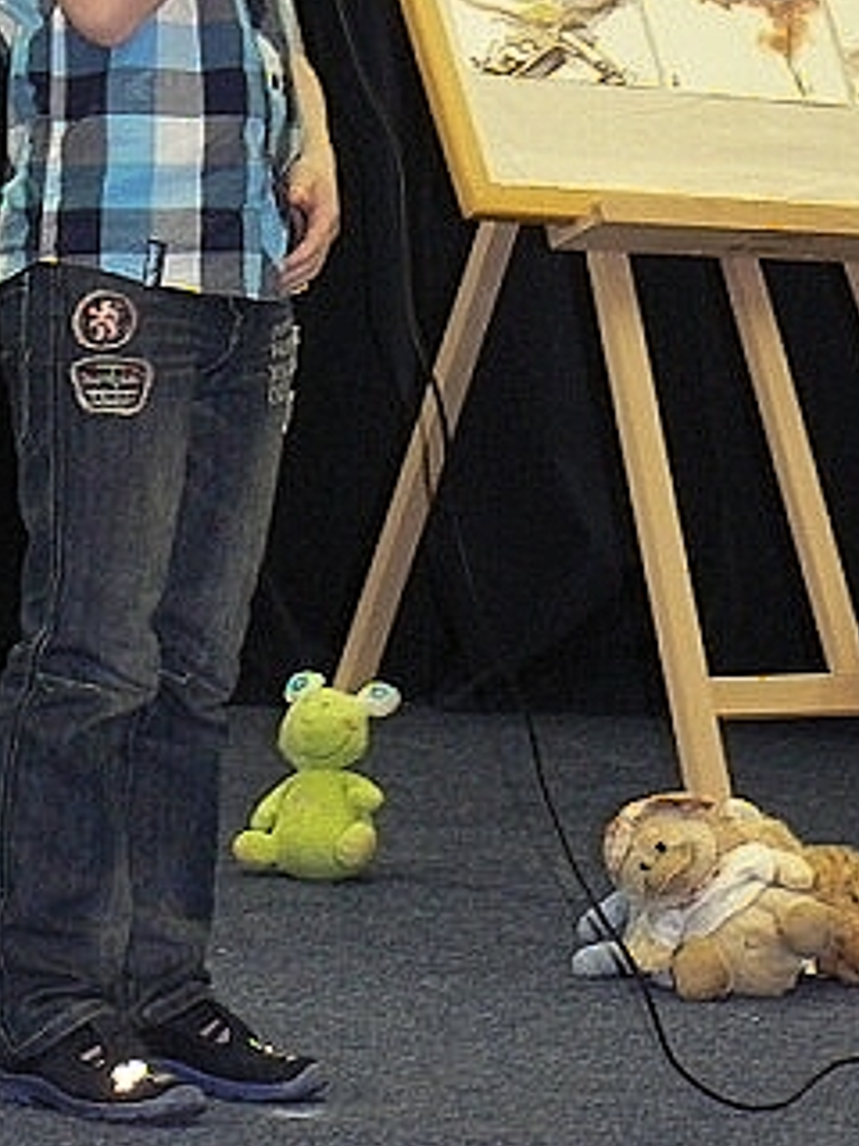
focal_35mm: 164
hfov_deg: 9.0
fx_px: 5426
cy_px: 201
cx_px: 186
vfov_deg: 12.0
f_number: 3.2
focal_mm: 13.7
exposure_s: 1/30
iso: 200
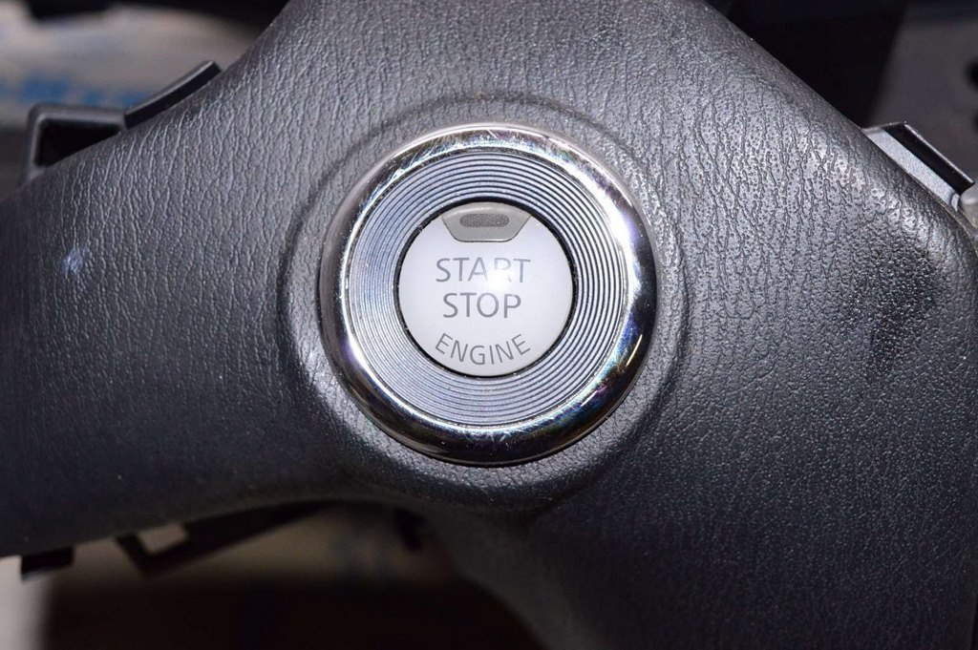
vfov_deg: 26.4
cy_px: 325
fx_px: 1384
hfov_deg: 38.9
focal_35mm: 51
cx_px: 489
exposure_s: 1/200
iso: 1600
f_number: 8
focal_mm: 34
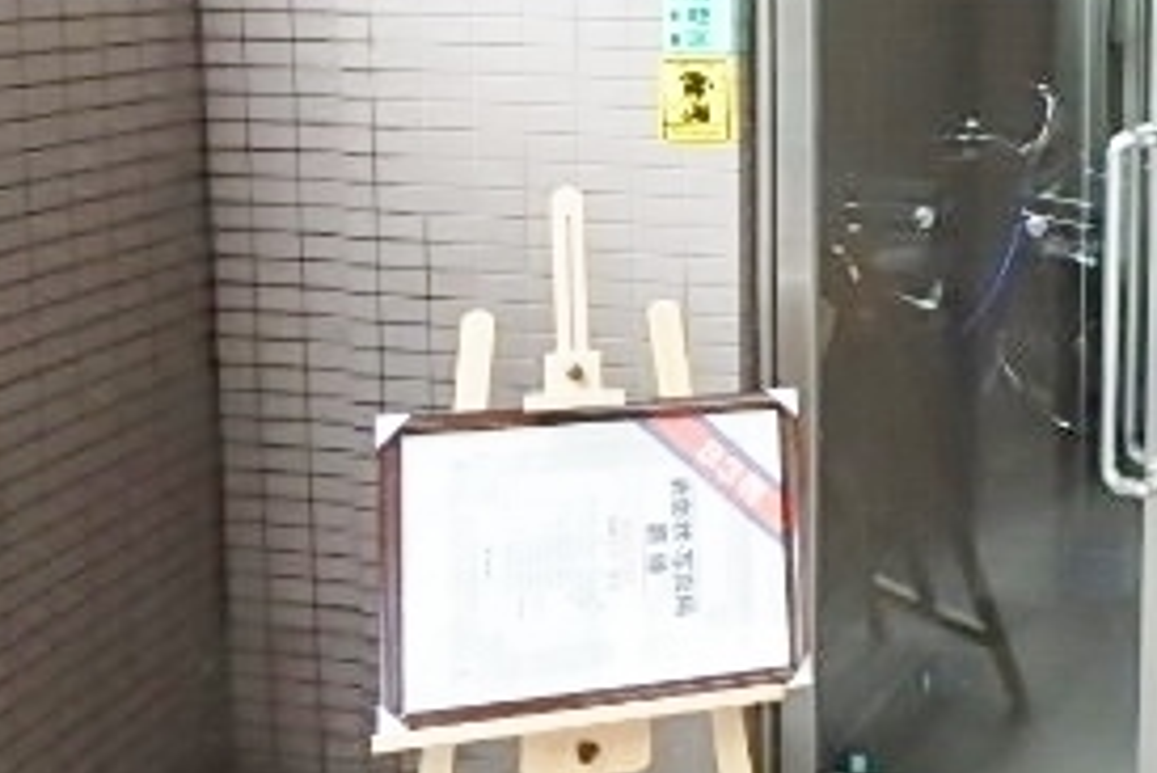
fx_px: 1640
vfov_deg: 26.0
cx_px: 1165
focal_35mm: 51
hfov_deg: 35.1
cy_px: 139
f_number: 3.5
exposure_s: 1/200
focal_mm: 3.7
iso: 800
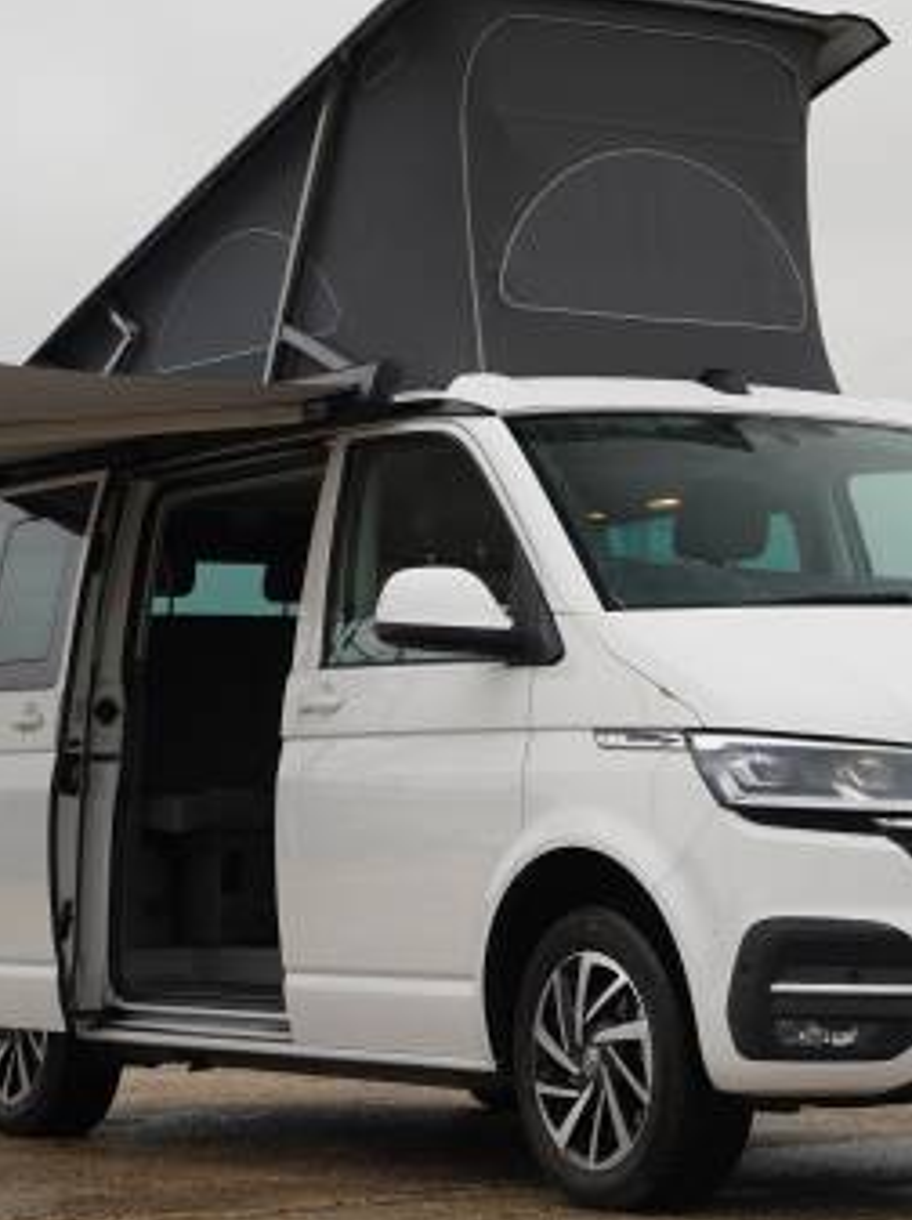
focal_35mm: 107
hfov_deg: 13.7
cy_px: 586
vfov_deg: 18.3
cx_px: 510
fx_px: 3782
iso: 160
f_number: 4
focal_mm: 58.8
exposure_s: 1/160
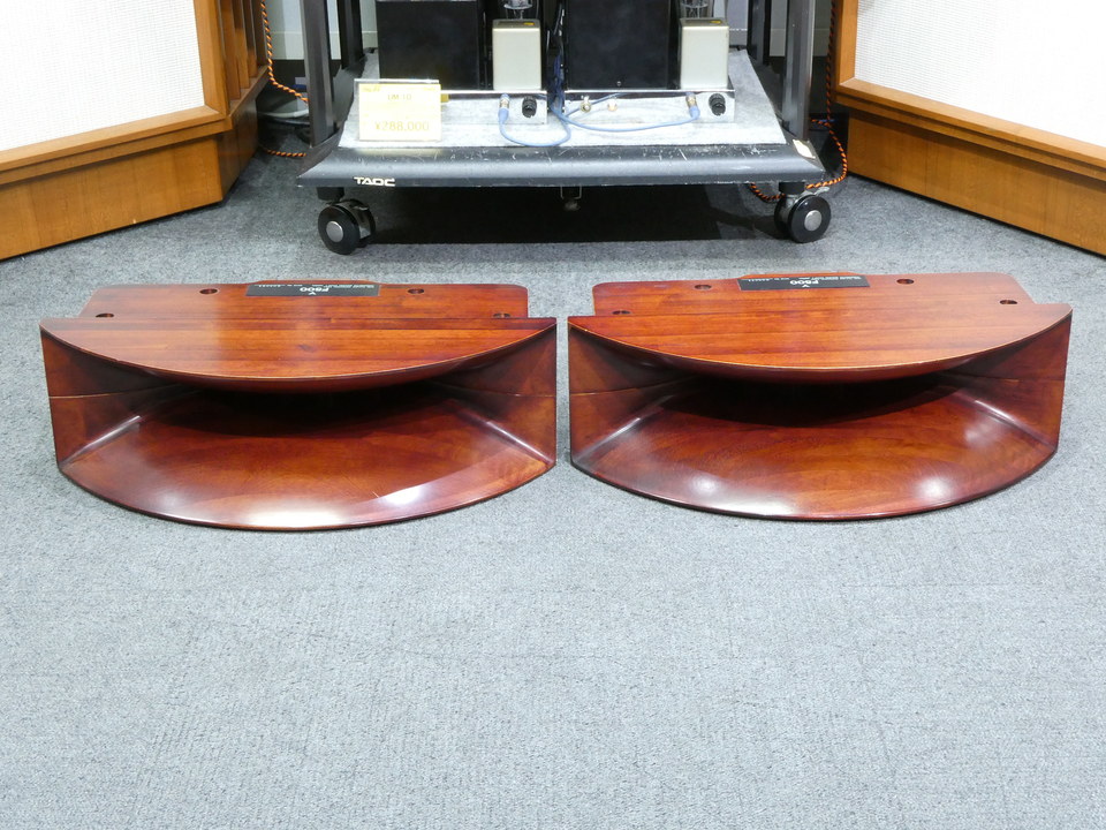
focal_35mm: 50
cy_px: 415
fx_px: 1598
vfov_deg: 29.1
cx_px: 553
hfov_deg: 38.2
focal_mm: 9
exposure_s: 1/2
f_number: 7.1
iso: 400
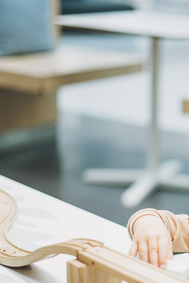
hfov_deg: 12.4
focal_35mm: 106
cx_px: 267
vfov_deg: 19.2
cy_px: 198
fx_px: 835
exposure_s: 1/160
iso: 200
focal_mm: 50
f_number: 1.8
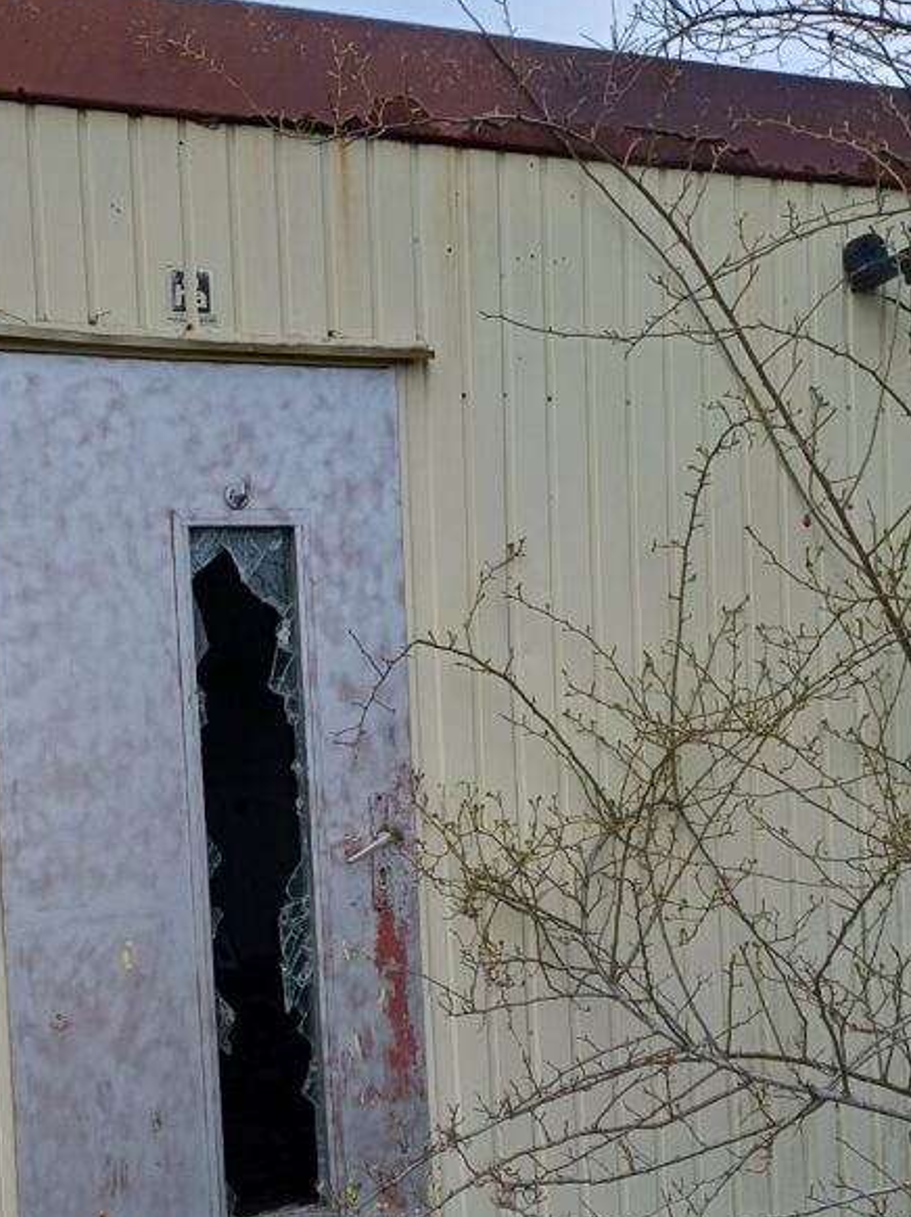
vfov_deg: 42.2
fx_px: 1545
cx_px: 176
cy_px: 843
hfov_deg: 31.9
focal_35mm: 44
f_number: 1.8
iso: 50
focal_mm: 4.65
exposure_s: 1/1024
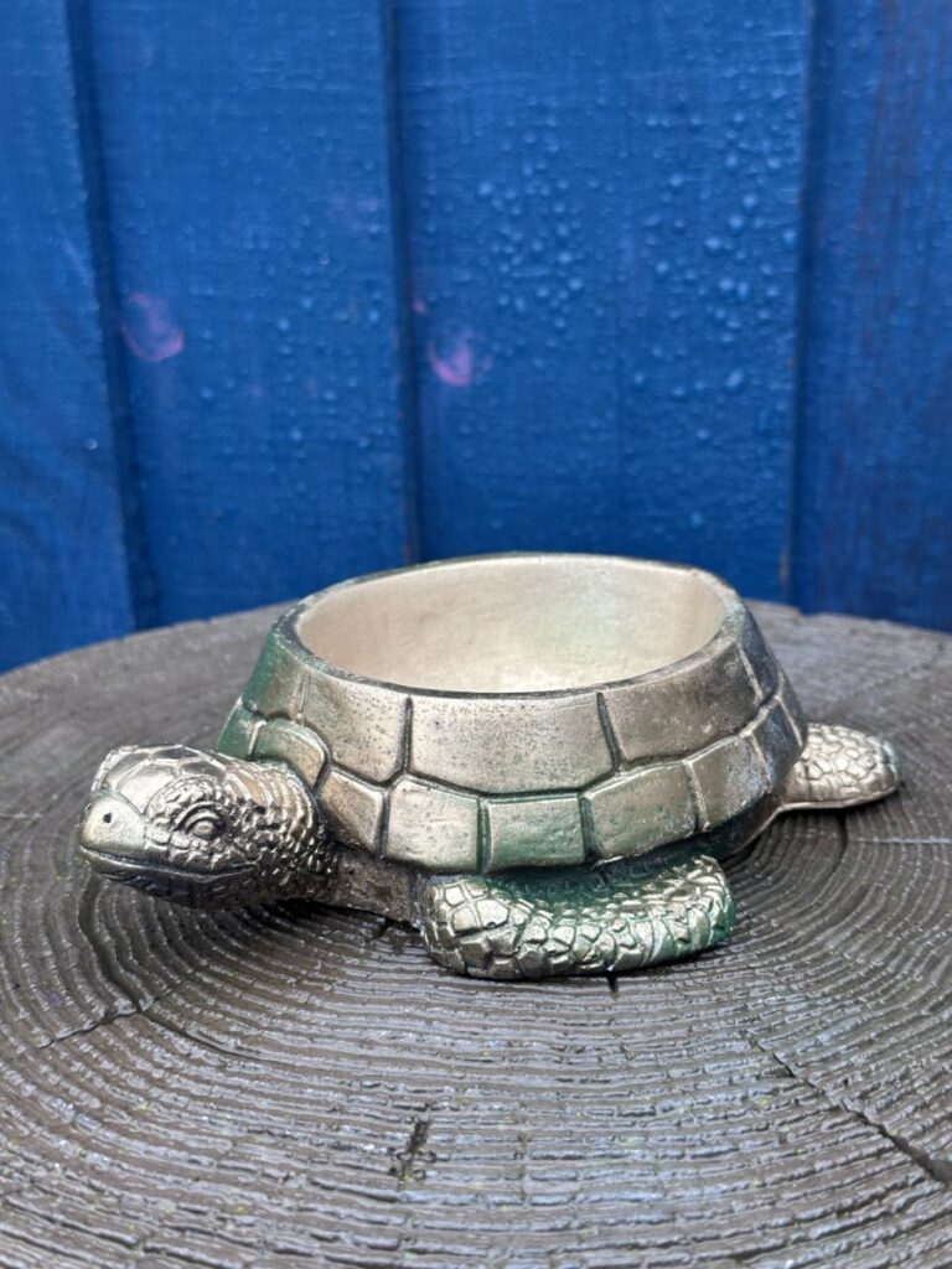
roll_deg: +0.3
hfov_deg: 30.3
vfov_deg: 39.7
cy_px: 634
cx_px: 476
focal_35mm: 48
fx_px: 1760
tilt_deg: -18.3
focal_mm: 6.86
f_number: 1.78
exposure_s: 1/155
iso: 64
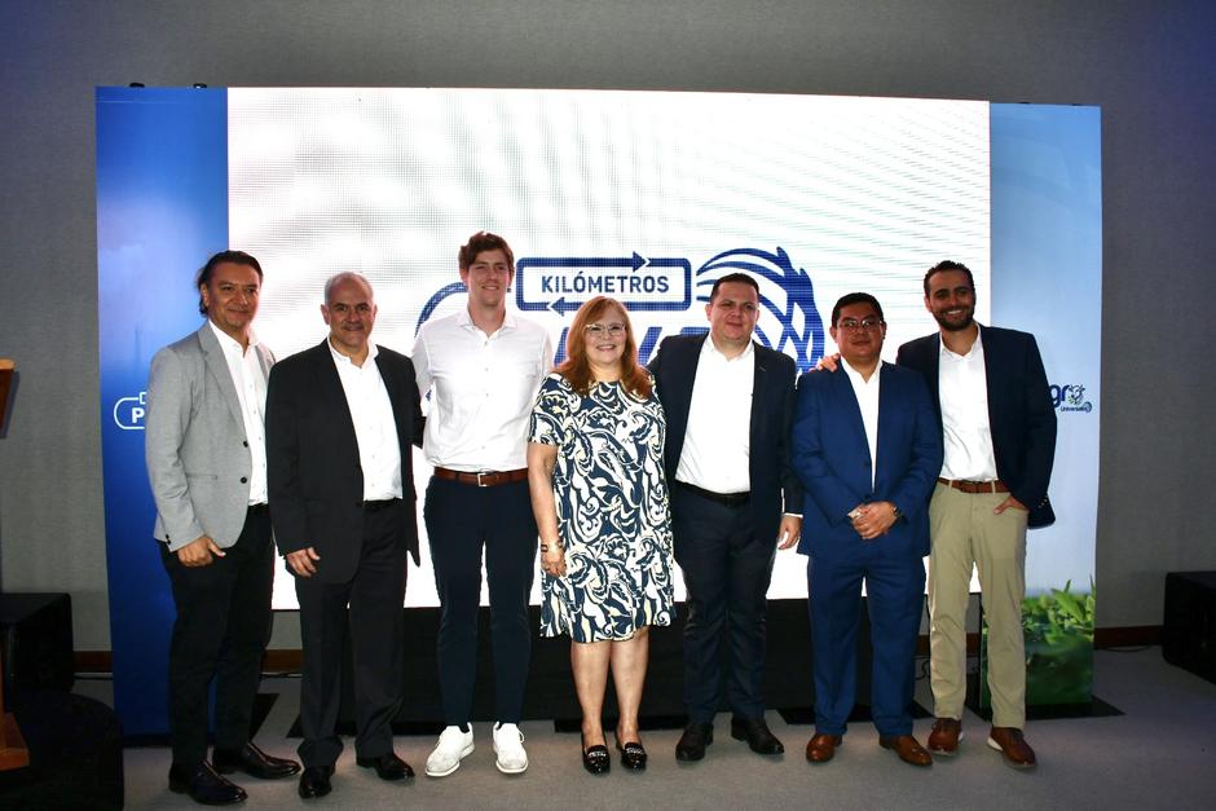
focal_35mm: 30
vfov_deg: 43.6
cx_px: 608
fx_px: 1013
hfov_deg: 61.9
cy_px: 406
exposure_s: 1/125
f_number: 3.8
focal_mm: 20
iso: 320
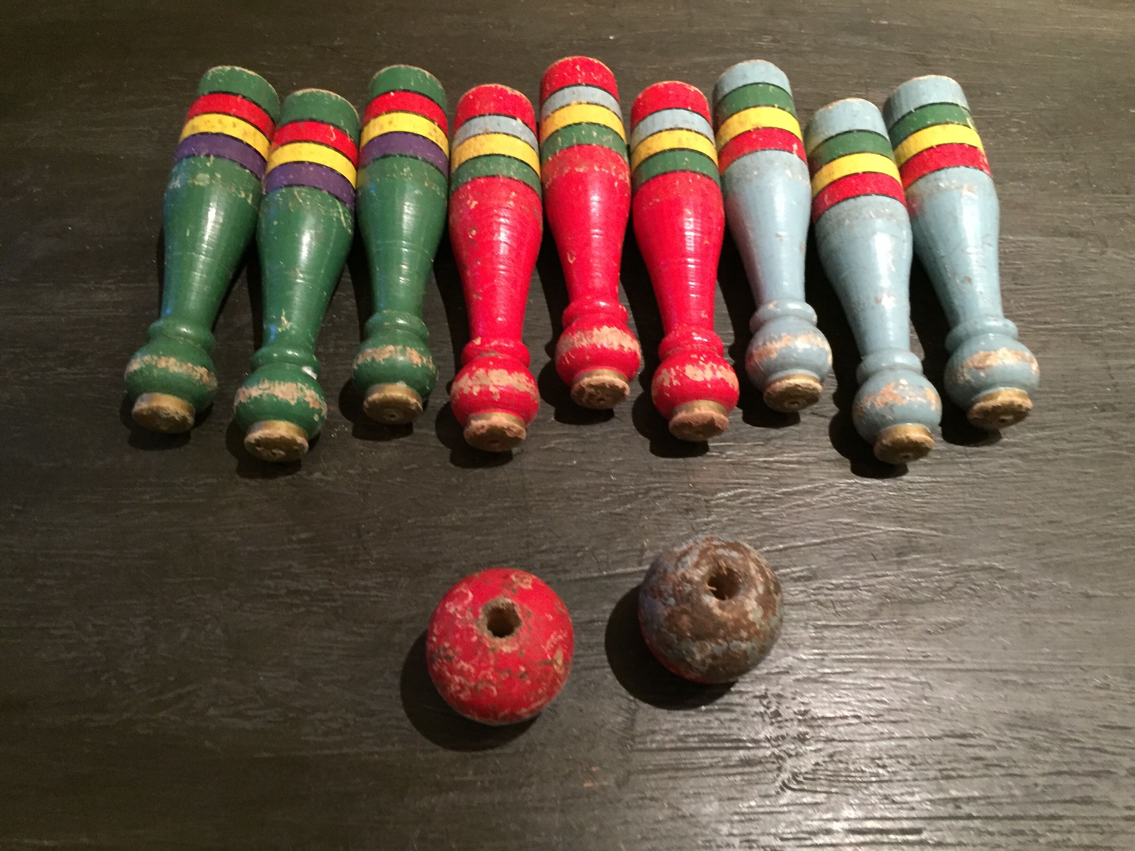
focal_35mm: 29
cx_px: 568
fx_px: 951
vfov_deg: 48.2
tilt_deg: -60.5
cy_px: 426
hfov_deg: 61.7
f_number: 2.2
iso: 320
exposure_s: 1/17
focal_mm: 4.15
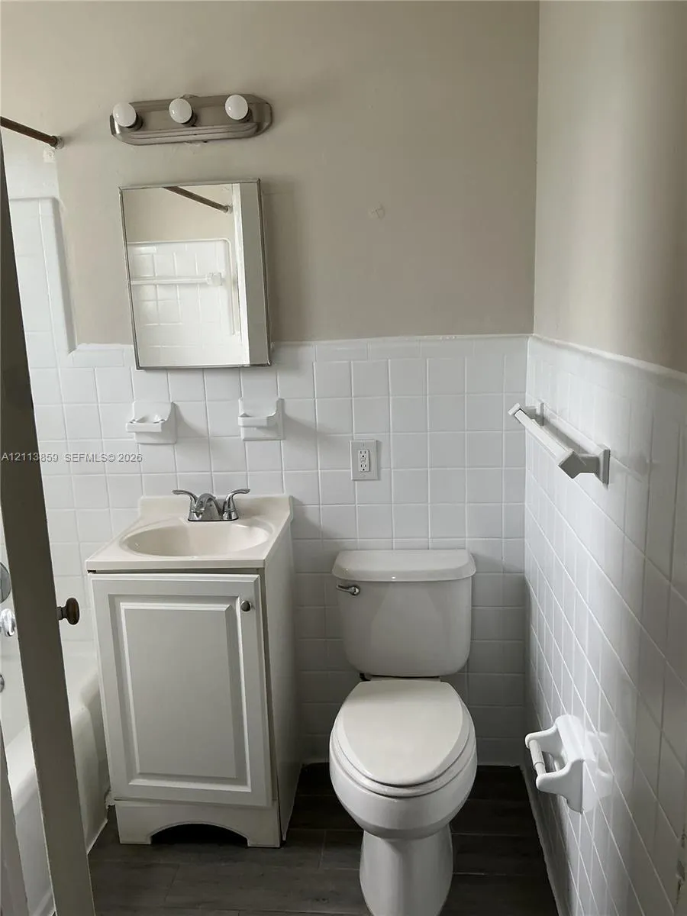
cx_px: 344
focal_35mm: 29
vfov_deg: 61.7
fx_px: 767
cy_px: 458
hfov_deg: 48.2
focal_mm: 3
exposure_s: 1/60
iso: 50
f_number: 1.8
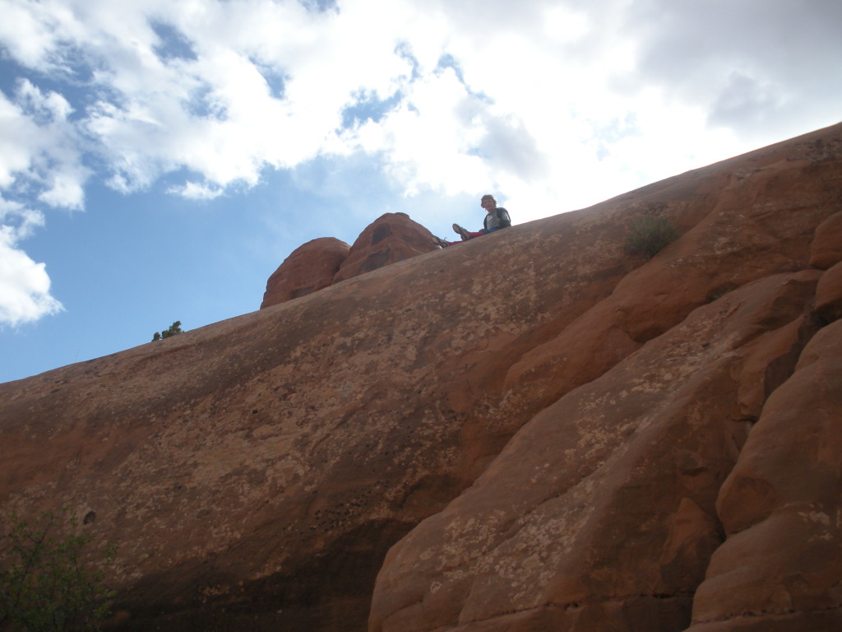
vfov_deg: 39.7
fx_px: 876
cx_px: 421
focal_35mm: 36
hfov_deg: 51.4
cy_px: 316
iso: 64
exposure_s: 1/646
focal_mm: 6.3
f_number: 3.5
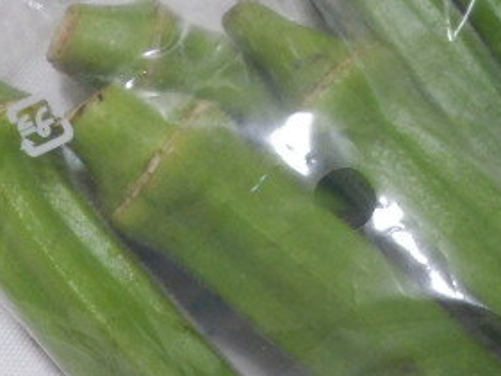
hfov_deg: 16.9
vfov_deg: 12.8
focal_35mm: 116
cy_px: 185
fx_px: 1680
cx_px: 390
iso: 800
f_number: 4.4
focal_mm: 9.1
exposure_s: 1/30
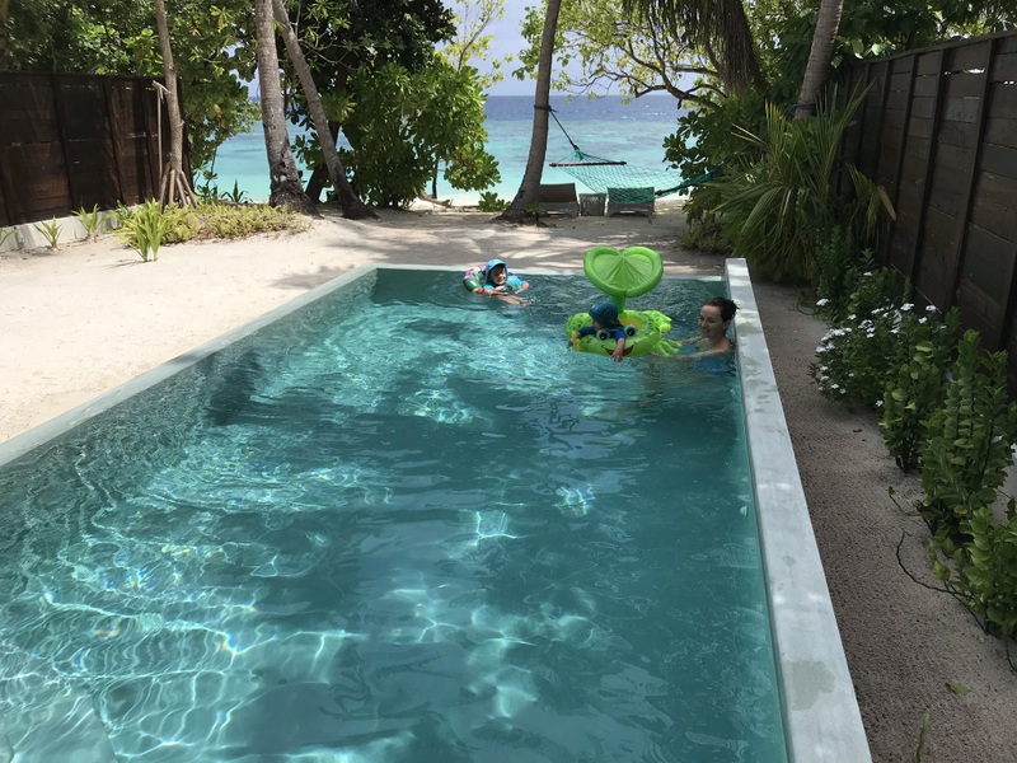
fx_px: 823
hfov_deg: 63.4
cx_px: 508
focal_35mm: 28
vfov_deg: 49.7
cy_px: 382
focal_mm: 3.99
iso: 20
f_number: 1.8
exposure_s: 1/2398
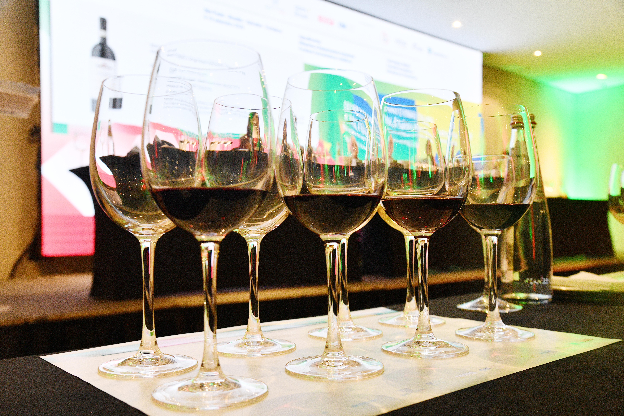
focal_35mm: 35
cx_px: 312
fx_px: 607
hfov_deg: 54.4
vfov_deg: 37.9
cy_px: 208
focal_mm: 35
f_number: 6.3
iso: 3200
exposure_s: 1/100
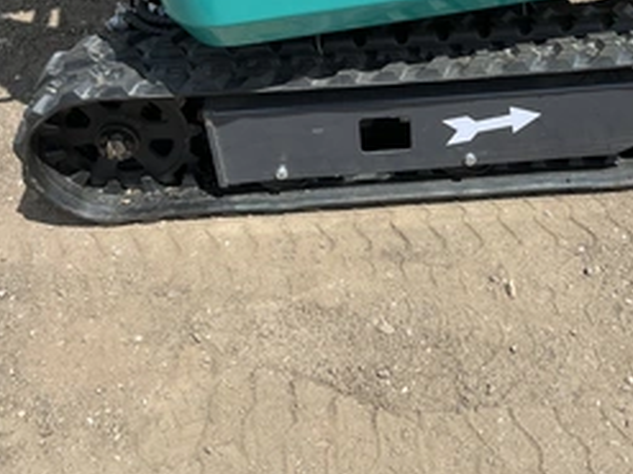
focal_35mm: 47
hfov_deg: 40.0
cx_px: 415
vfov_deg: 30.5
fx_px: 859
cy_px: 133
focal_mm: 3
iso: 25
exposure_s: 1/1377
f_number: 1.8
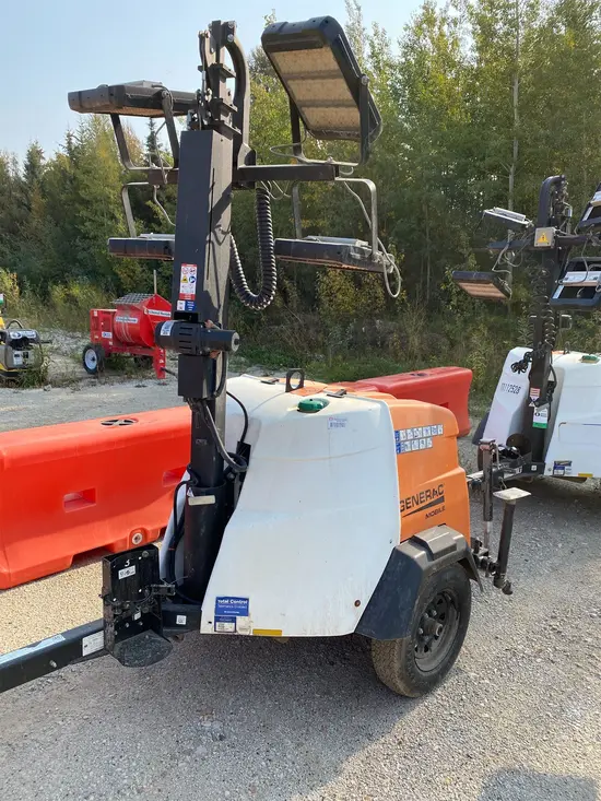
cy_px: 400
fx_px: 602
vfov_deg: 67.3
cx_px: 300
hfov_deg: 53.1
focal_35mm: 26
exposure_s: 1/957
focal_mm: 4.25
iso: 32
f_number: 1.8
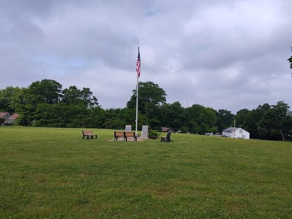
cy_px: 112
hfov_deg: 63.4
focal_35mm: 28
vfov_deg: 49.8
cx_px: 155
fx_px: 236
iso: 100
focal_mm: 5.56
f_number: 1.8
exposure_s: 1/1967
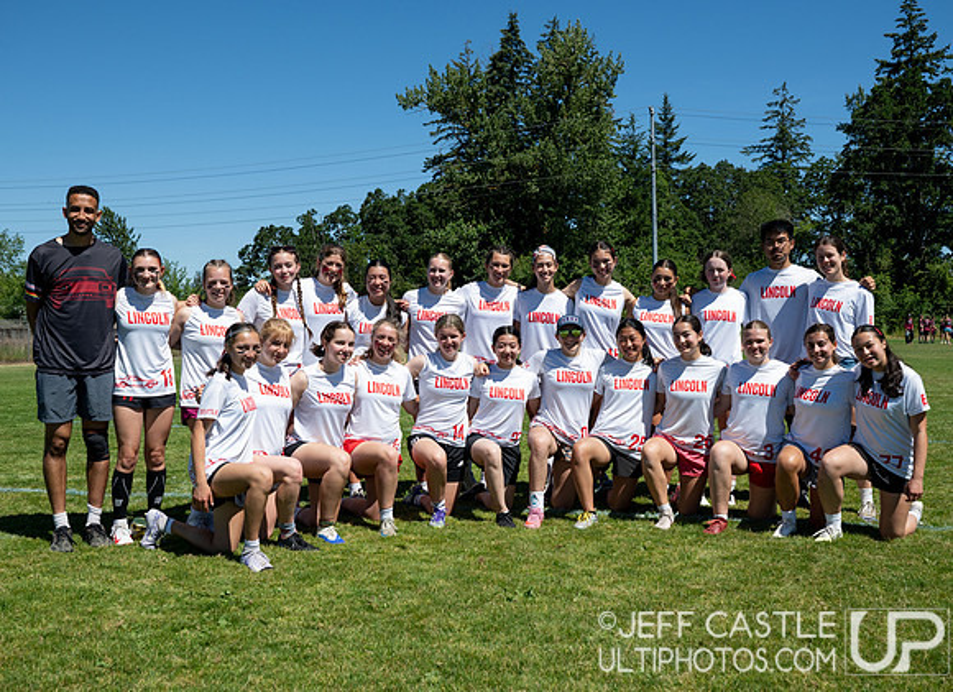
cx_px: 479
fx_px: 1045
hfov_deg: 49.0
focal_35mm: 38
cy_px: 343
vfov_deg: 36.6
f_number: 5.6
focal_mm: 36
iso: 220
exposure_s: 1/2000
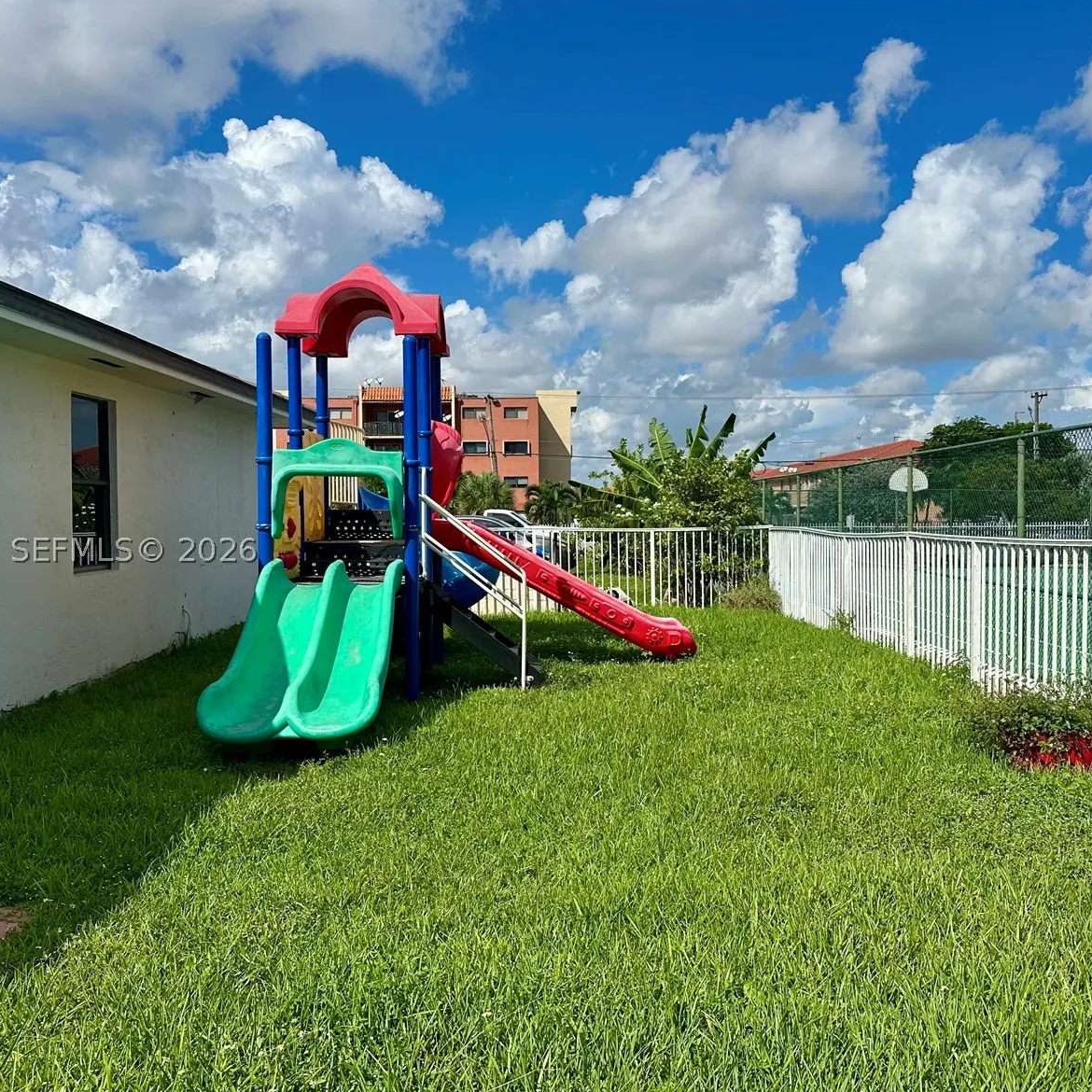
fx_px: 1035
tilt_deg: -1.5
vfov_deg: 55.6
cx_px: 543
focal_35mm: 29
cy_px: 550
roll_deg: +0.6
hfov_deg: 55.6
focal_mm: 6.86
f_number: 1.78
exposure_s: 1/8929
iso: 80
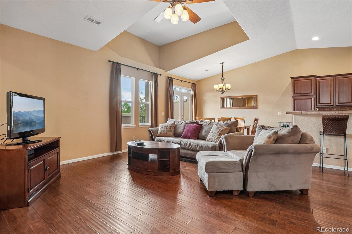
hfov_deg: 95.0
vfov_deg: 72.0
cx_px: 176
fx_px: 161
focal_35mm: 16
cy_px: 117
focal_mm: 11
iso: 500
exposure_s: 1/20
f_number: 8
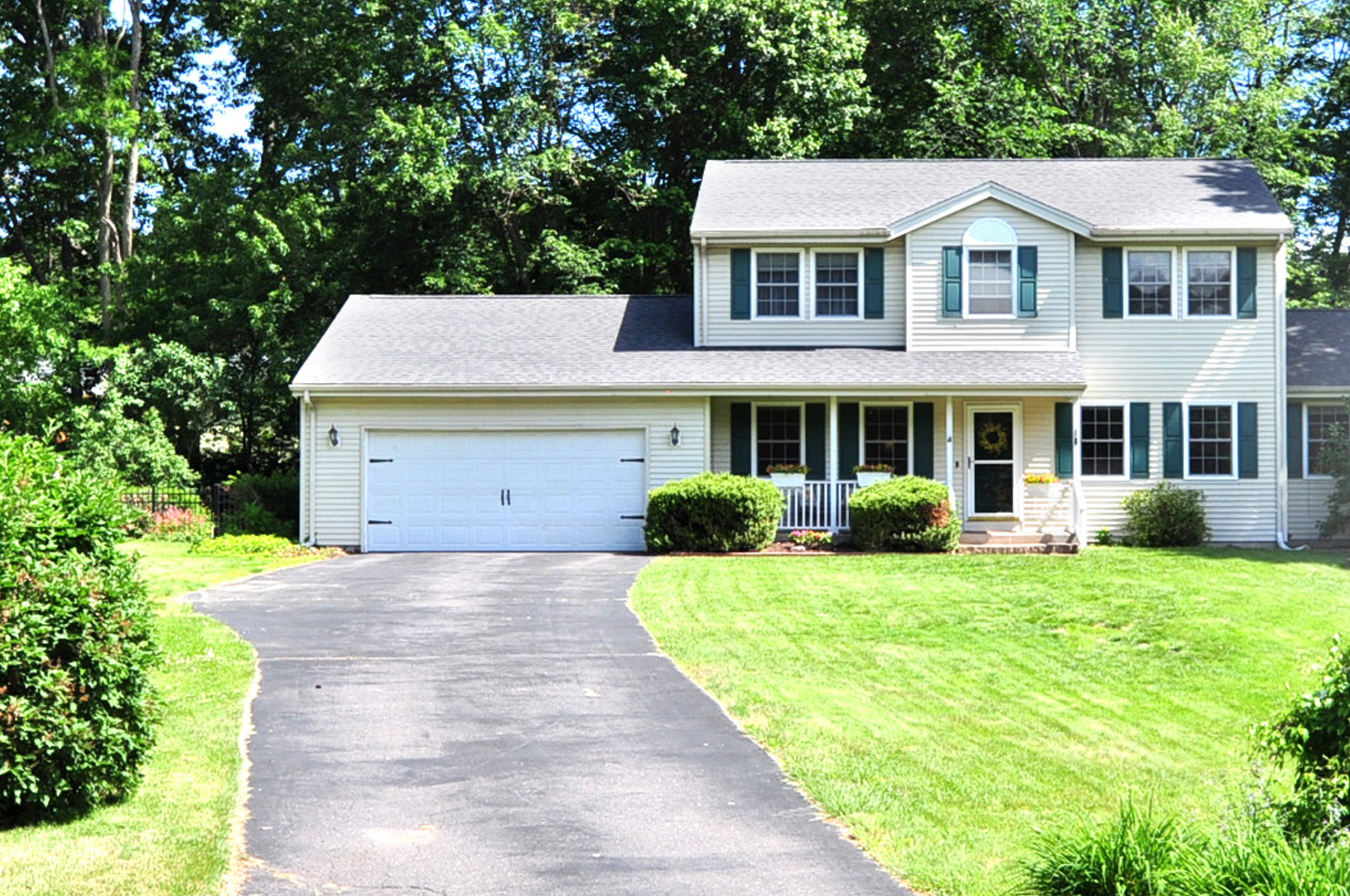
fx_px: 1535
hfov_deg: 46.6
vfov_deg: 32.4
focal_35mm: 41
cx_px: 912
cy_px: 340
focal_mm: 20
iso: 200
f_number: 8
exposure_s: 1/320
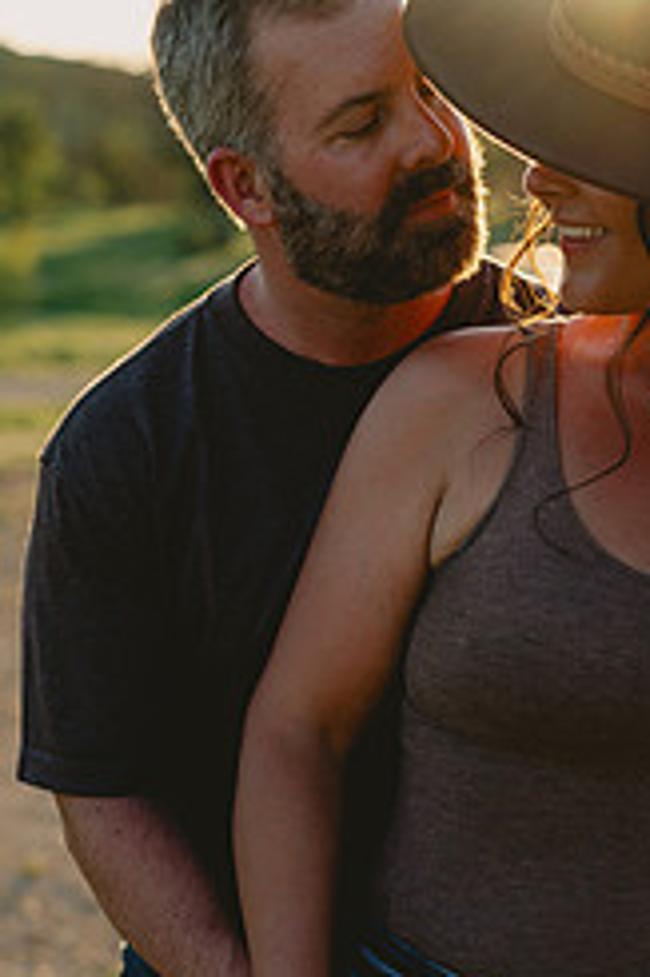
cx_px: 437
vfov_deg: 22.2
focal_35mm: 92
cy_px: 518
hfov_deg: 14.8
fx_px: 2495
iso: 80
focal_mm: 50
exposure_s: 1/1000
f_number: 2.8
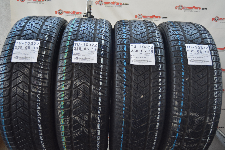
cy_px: 75
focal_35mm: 33
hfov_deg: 57.2
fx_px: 206
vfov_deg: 40.0
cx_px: 112
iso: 800
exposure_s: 1/40
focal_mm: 22
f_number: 3.5
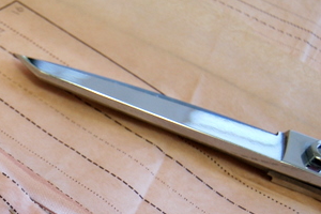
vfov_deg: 19.2
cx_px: 1
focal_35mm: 69
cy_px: 209
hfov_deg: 27.6
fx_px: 615
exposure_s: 1/50
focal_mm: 23
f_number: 3.8
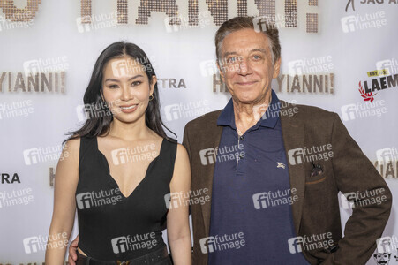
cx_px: 199
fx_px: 486
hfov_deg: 44.5
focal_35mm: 44
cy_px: 132
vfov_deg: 30.5
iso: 640
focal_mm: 44
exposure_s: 1/200
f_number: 6.3
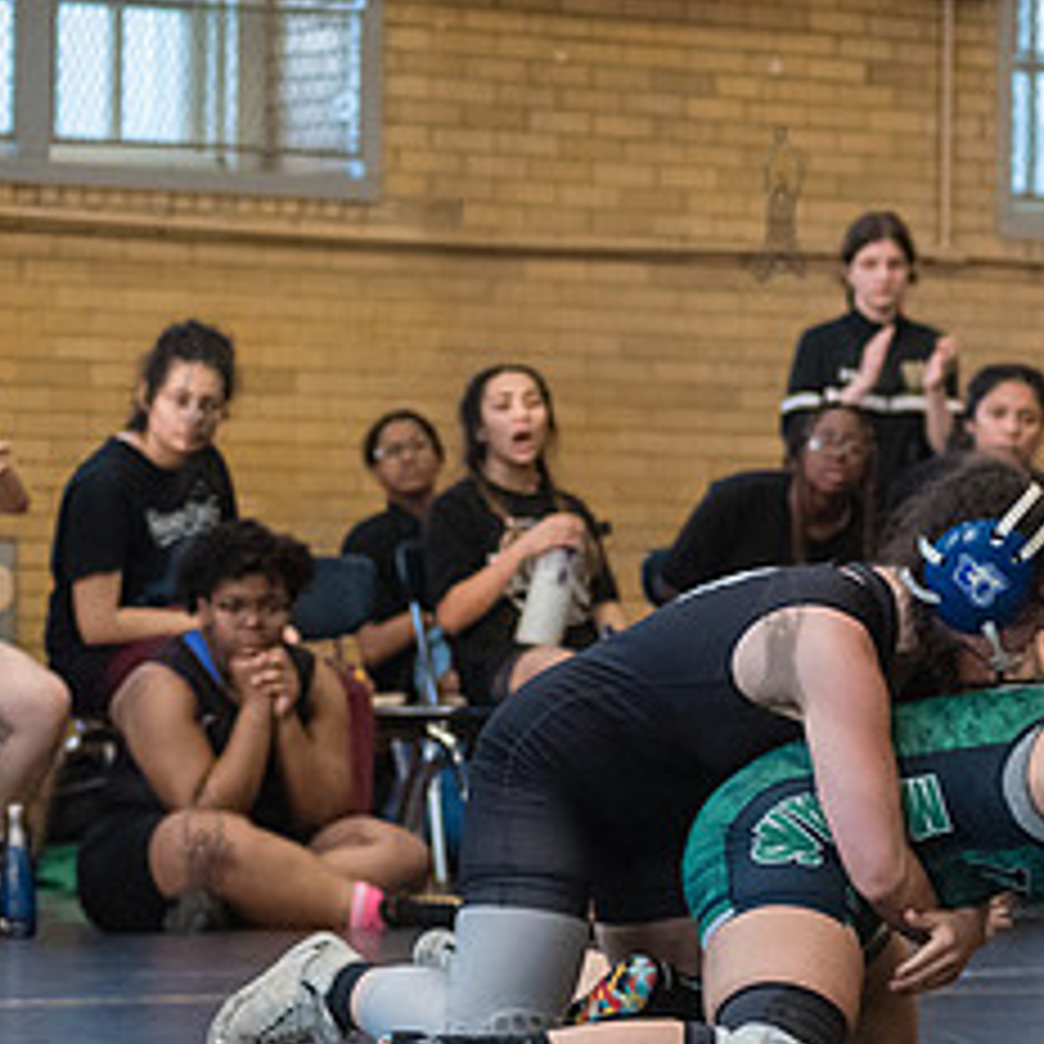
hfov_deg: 9.0
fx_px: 6620
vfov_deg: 9.0
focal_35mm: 194
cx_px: 778
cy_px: 637
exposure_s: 1/400
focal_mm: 86
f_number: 3.5
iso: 5000
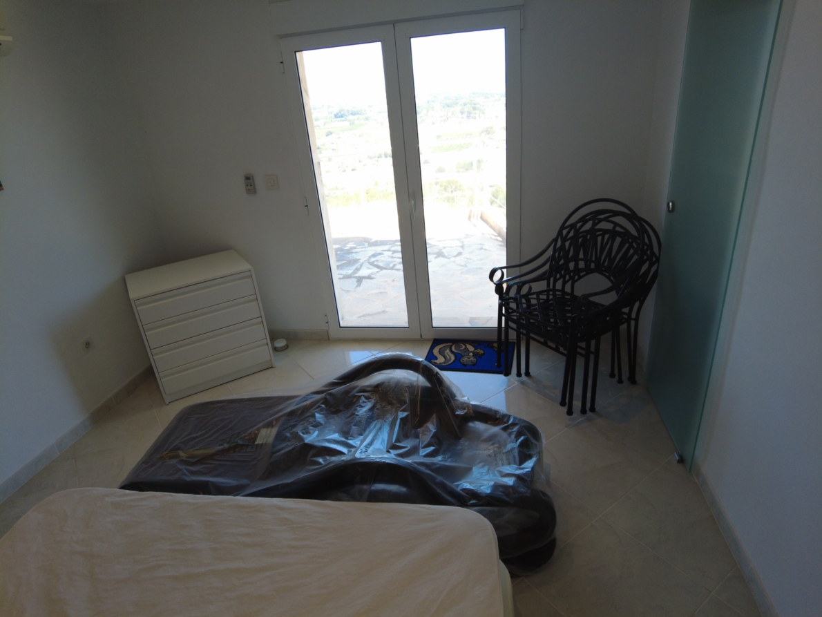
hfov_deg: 81.7
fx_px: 475
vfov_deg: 66.0
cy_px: 308
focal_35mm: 20
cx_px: 411
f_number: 1.8
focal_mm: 4.4
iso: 100
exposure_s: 1/80
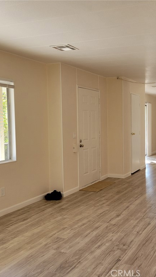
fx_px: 280
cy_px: 139
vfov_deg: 52.8
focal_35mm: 38
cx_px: 127
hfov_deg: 30.4
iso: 160
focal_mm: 5.4
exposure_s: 1/120
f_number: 1.8
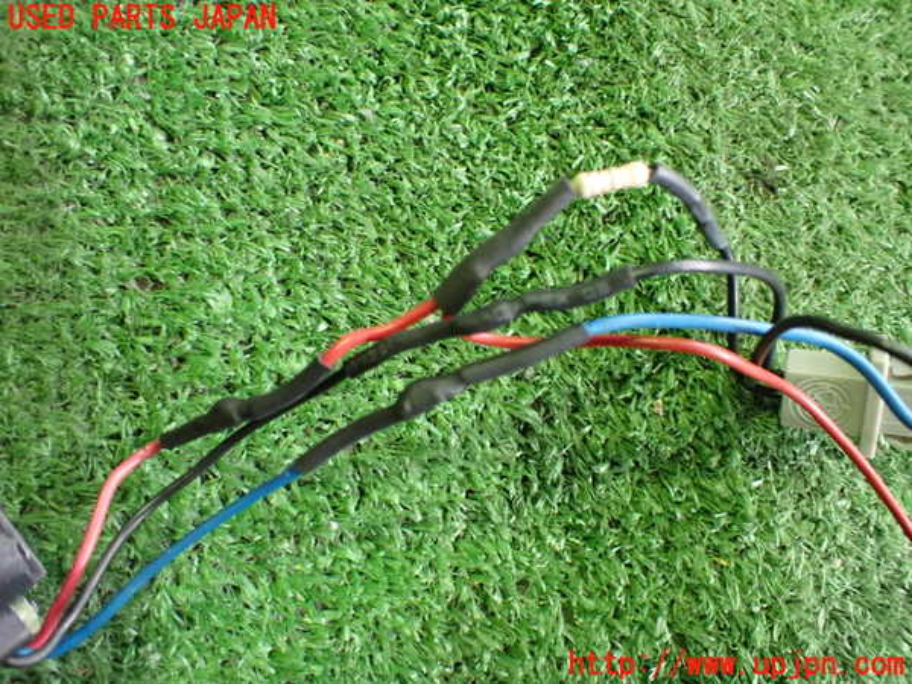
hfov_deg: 60.0
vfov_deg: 46.8
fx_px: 790
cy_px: 342
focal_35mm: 30
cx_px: 456
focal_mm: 5.4
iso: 800
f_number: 2.3
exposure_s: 1/50
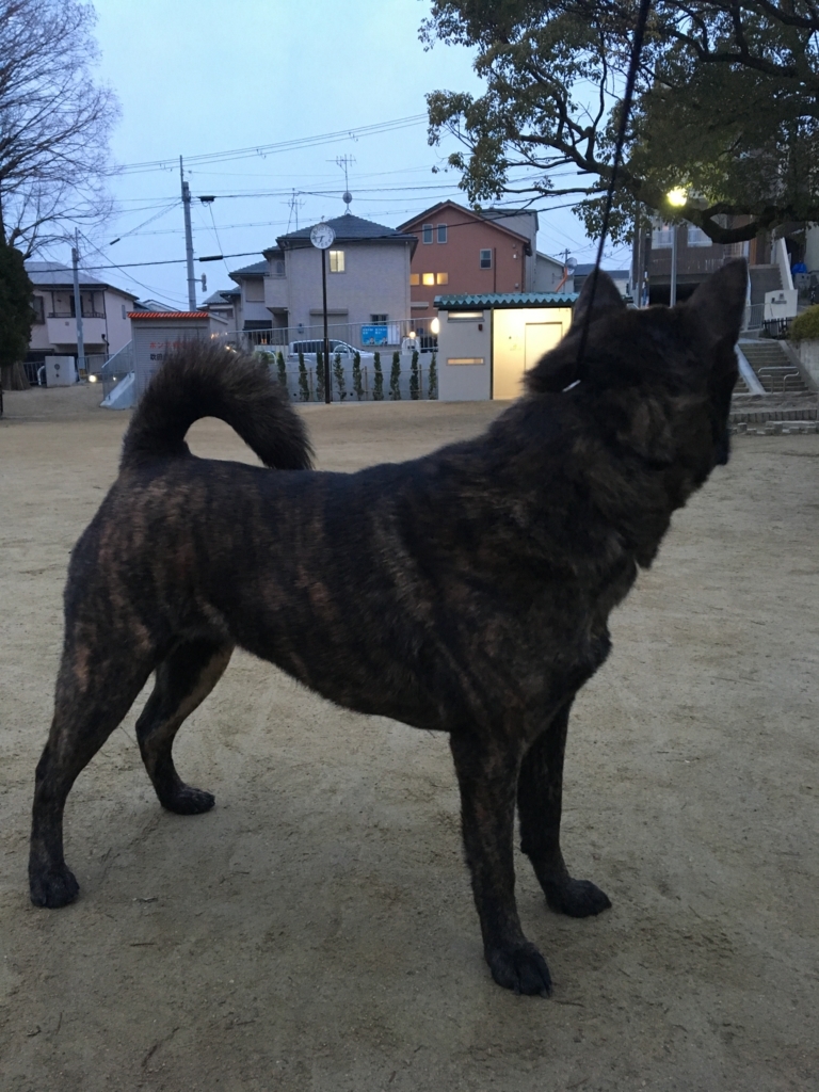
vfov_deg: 61.7
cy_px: 546
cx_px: 410
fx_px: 915
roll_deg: +1.5
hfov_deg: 48.2
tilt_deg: -10.5
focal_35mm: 29
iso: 160
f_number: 2.2
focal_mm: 4.15
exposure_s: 1/30
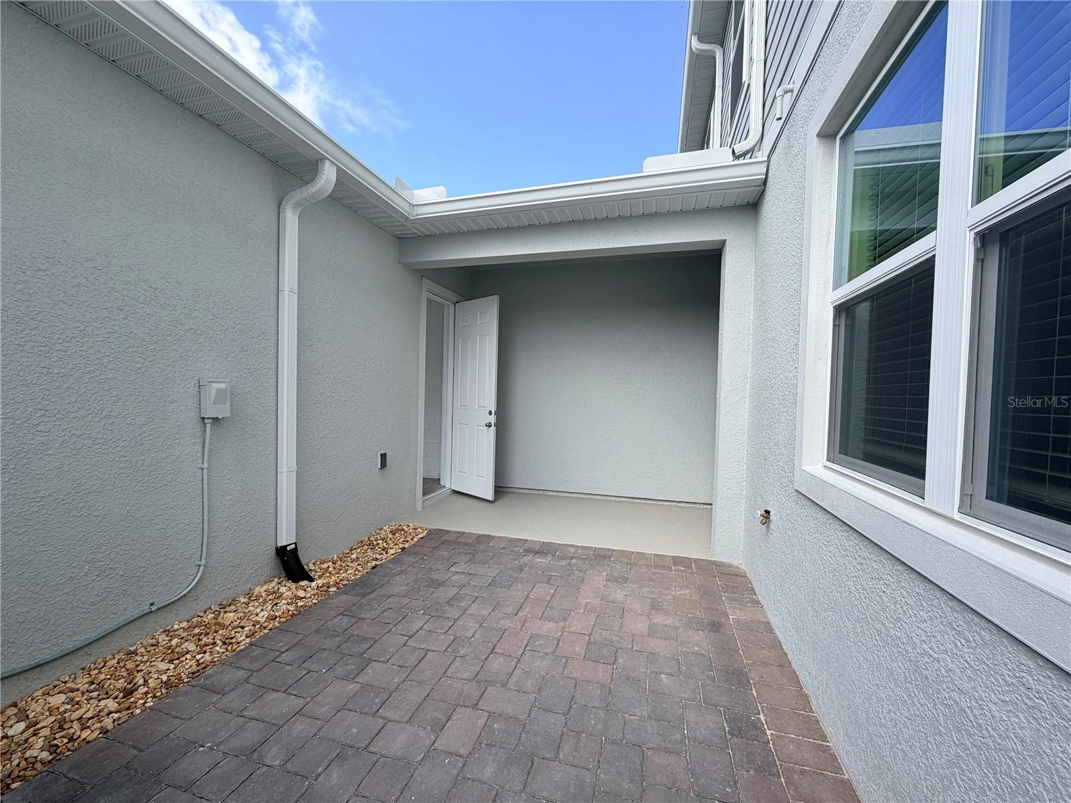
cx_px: 536
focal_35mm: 14
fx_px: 433
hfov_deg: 102.1
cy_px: 402
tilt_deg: -1.3
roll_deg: -1.9
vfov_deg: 85.7
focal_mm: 2.22
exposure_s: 1/651
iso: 40
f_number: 2.2
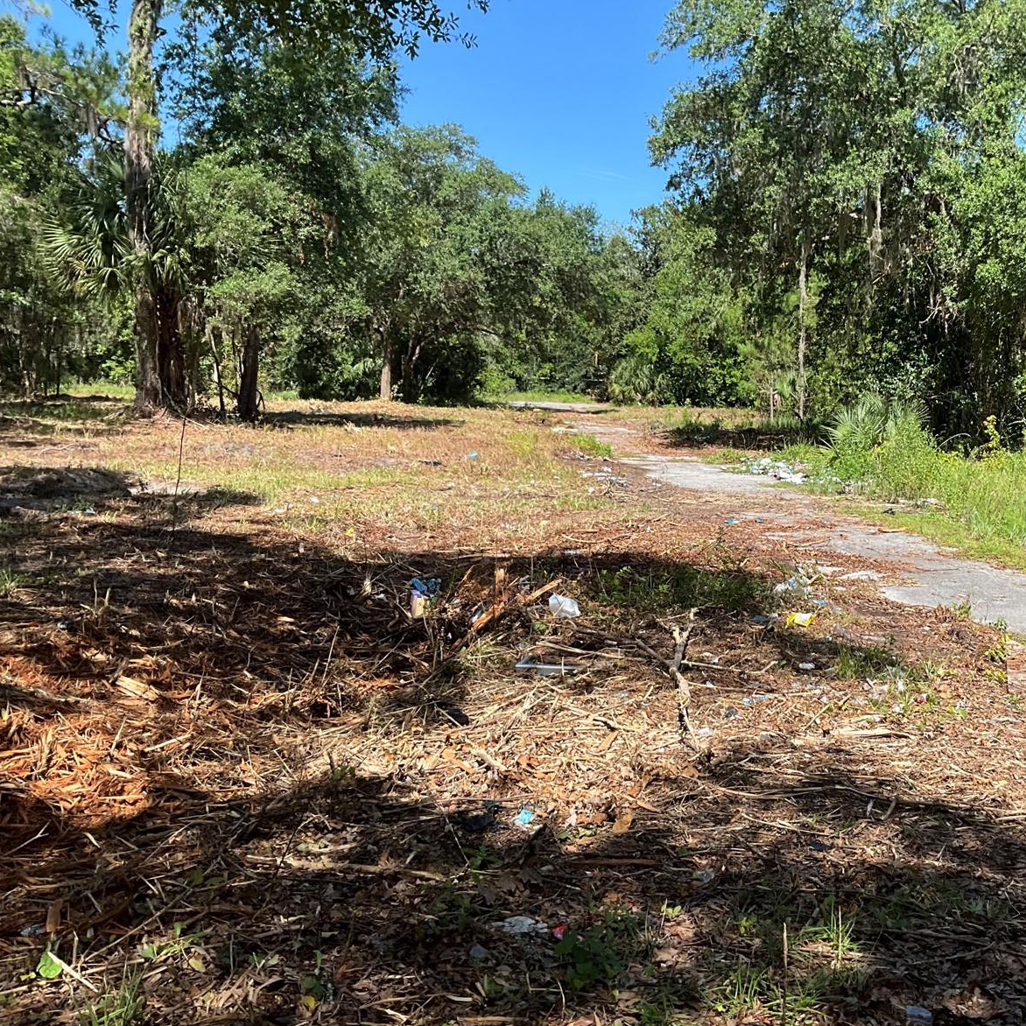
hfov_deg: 46.4
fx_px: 1174
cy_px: 503
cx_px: 698
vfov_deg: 47.2
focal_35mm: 35
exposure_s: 1/912
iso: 25
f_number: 1.8
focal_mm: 3
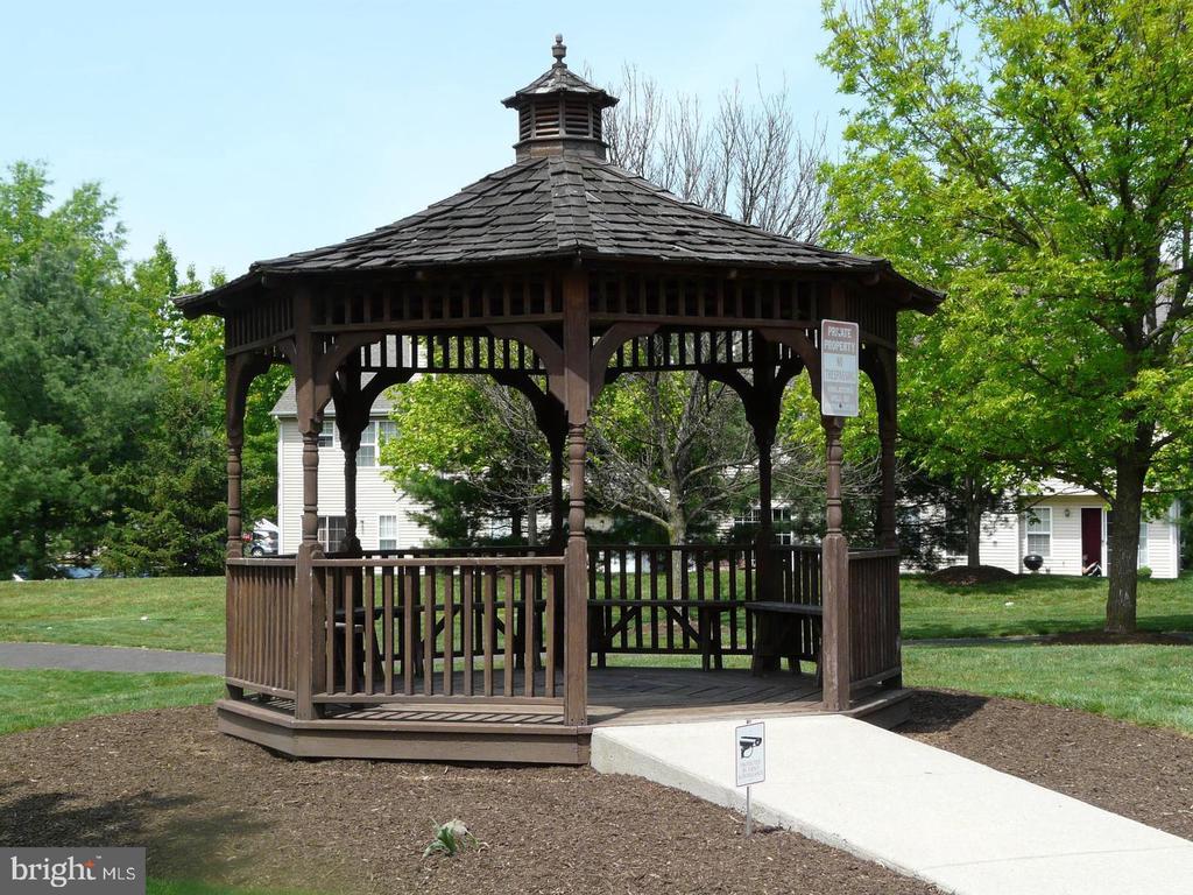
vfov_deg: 25.2
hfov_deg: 33.2
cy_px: 448
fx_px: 1999
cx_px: 596
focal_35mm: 58
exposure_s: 1/200
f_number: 5.6
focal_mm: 9.5
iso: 100
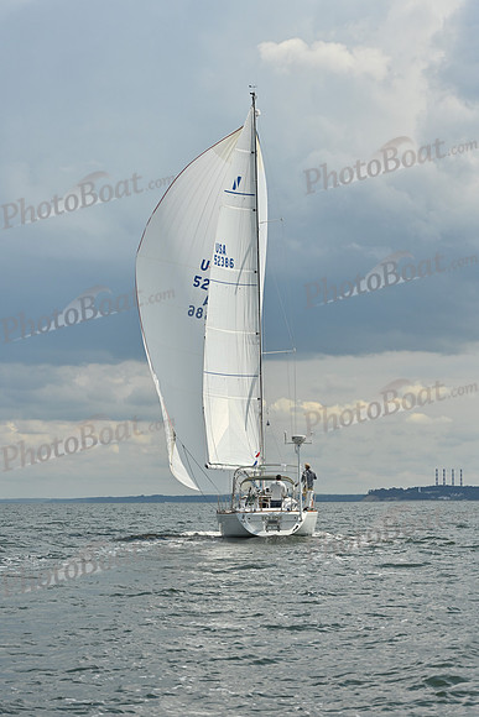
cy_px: 358
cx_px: 240
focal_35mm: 100
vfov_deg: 20.4
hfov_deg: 13.7
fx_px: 1994
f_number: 10
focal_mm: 100
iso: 320
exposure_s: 1/1600
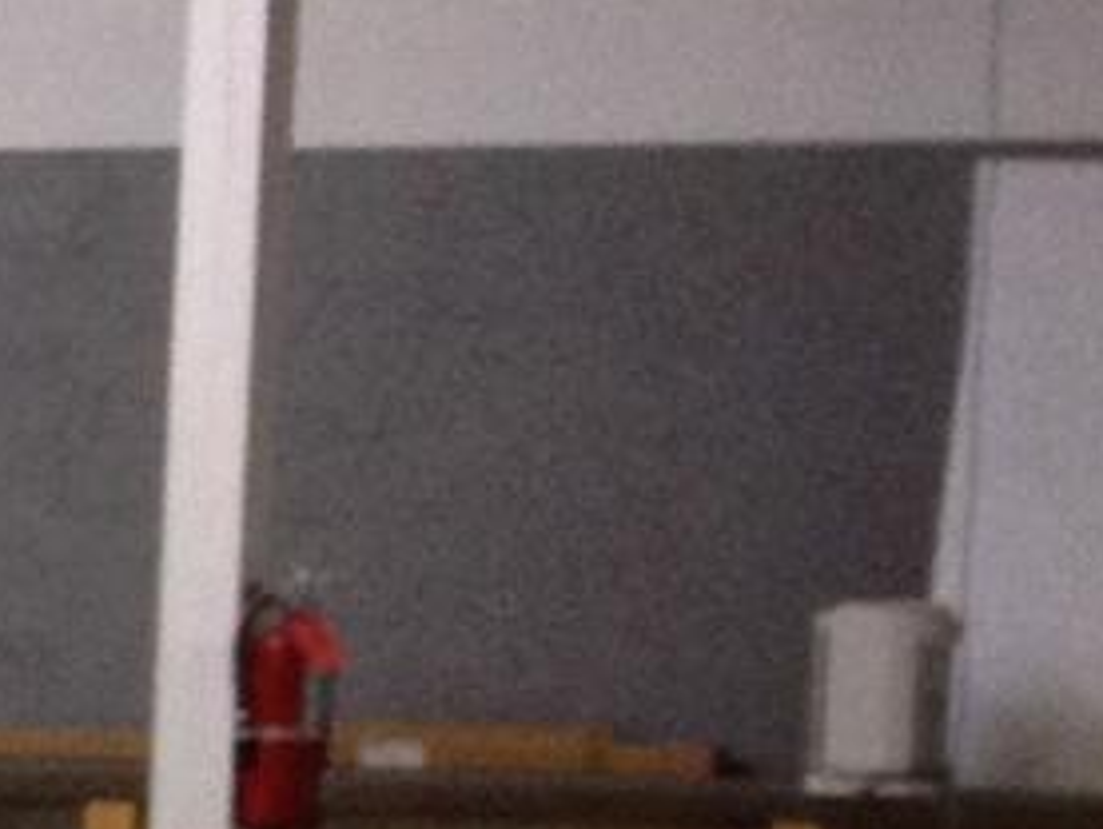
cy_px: 1295
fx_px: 8256
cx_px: -2636
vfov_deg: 5.7
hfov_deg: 6.7
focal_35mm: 259
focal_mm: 4.28
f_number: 2.4
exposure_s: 1/20
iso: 160
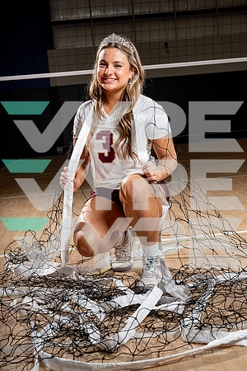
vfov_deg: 35.6
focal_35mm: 56
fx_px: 576
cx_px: 124
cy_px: 186
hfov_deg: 24.2
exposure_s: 1/250
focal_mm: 56
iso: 100
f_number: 8
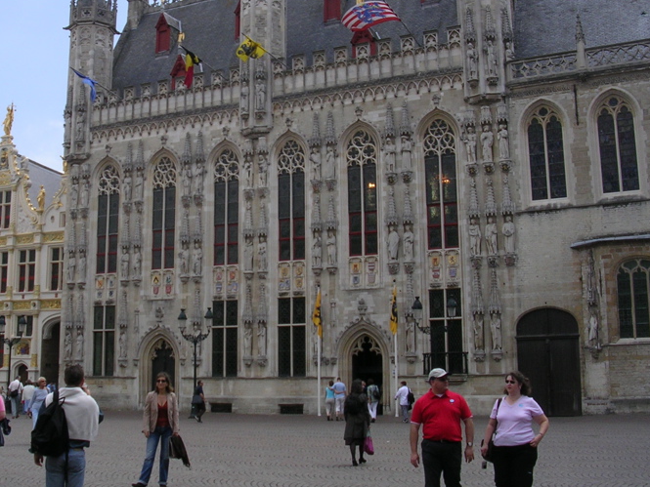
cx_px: 246
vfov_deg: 30.2
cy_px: 199
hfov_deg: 39.4
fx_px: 901
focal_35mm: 48
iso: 50
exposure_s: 1/305
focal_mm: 5.8
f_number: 5.6
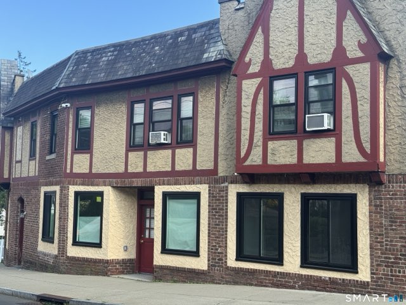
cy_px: 152
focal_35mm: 48
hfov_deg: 39.7
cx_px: 203
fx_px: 563
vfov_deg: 30.3
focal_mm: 6.76
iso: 64
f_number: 1.78
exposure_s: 1/1043
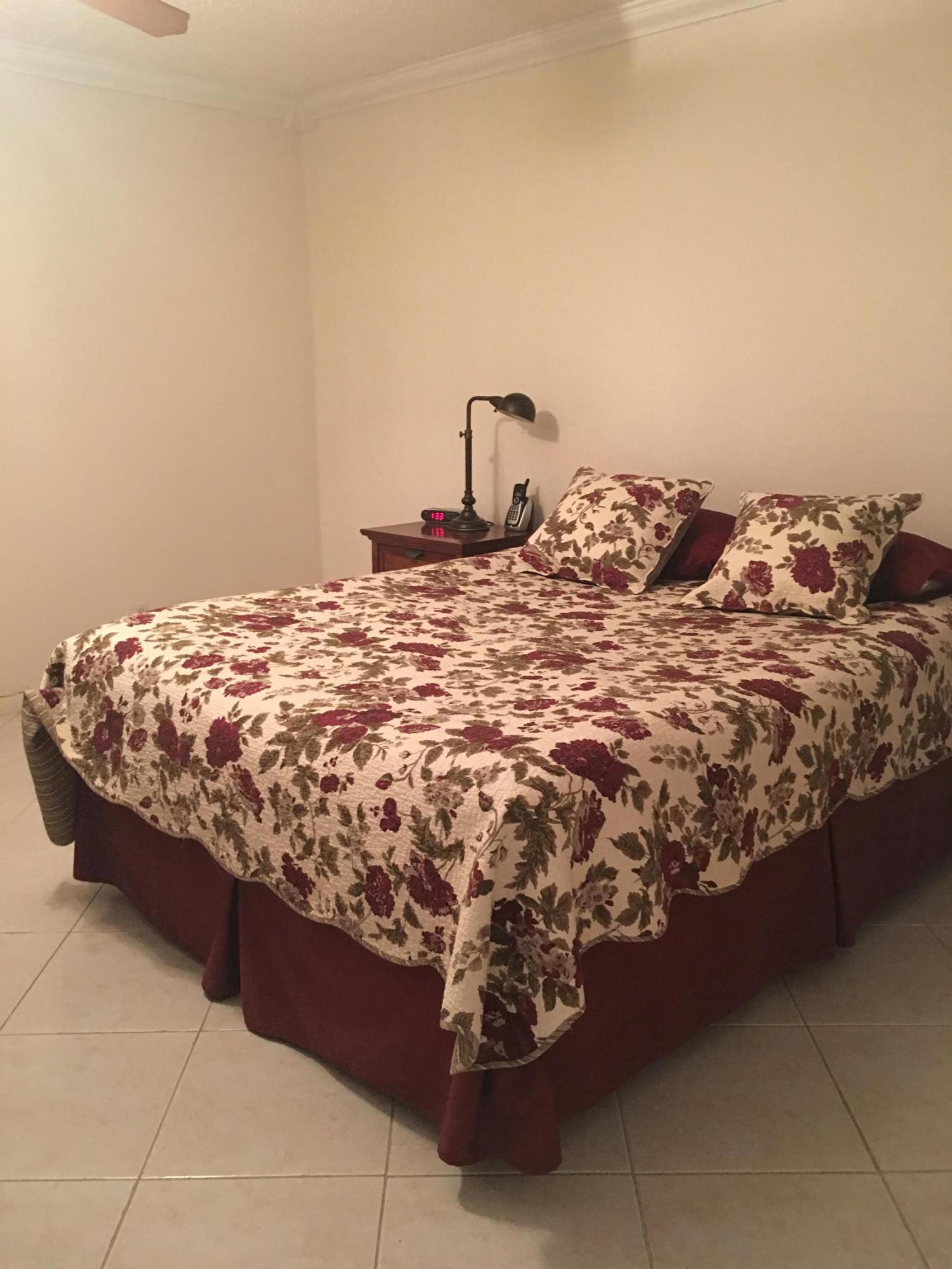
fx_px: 1063
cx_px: 476
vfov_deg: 61.7
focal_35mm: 29
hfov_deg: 48.2
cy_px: 634
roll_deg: -0.2
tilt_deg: -12.9
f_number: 2.2
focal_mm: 4.15
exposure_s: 1/4
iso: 100
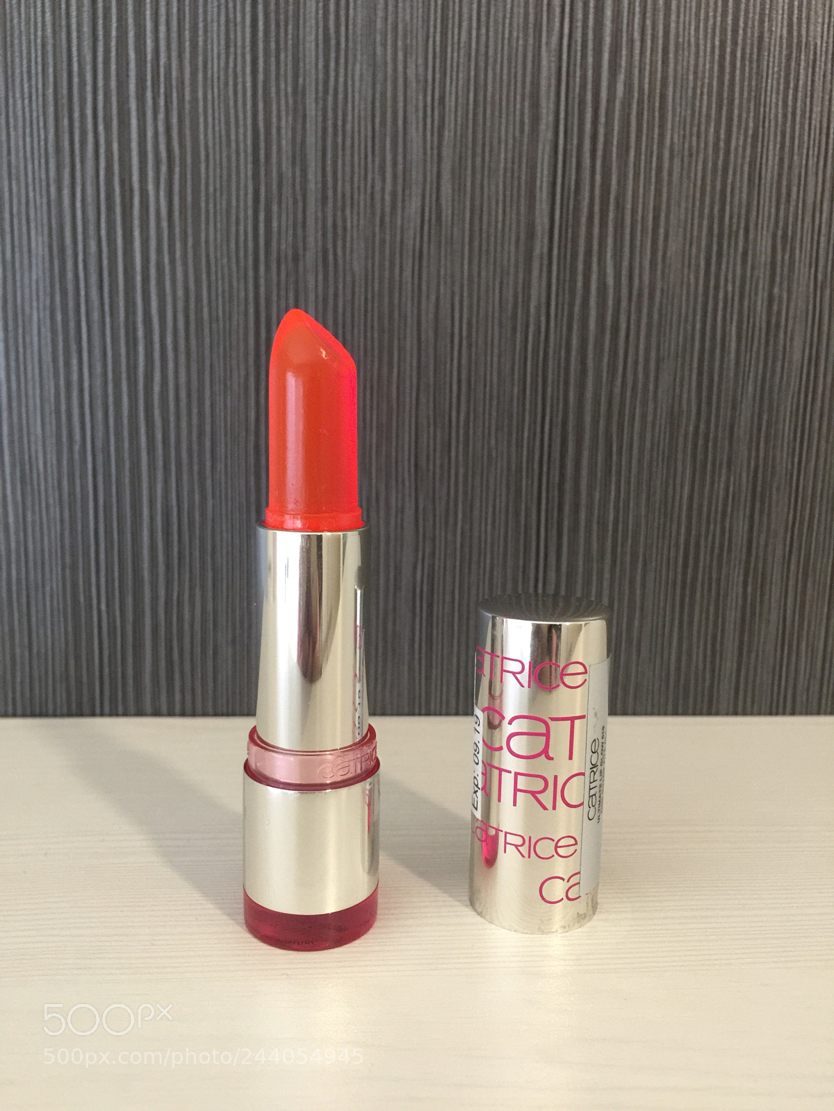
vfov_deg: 61.7
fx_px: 932
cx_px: 417
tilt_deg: -9.3
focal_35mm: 29
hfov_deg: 48.2
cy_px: 556
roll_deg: -0.9
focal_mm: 4.15
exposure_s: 1/17
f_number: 2.2
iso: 125
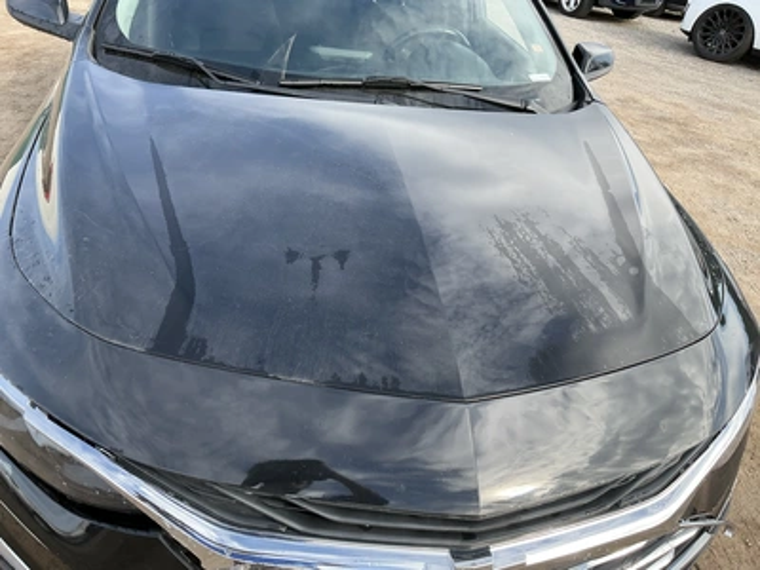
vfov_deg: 49.7
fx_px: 615
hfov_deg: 63.4
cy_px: 285
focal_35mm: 28
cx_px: 380
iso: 25
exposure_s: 1/355
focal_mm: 3
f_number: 1.8
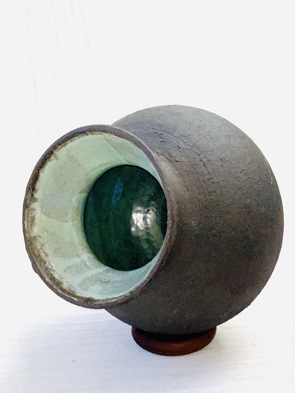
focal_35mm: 68
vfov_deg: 28.5
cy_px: 156
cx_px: 153
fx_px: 773
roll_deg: +4.1
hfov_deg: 21.6
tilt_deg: -17.9
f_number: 2.4
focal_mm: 6
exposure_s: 1/122
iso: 32
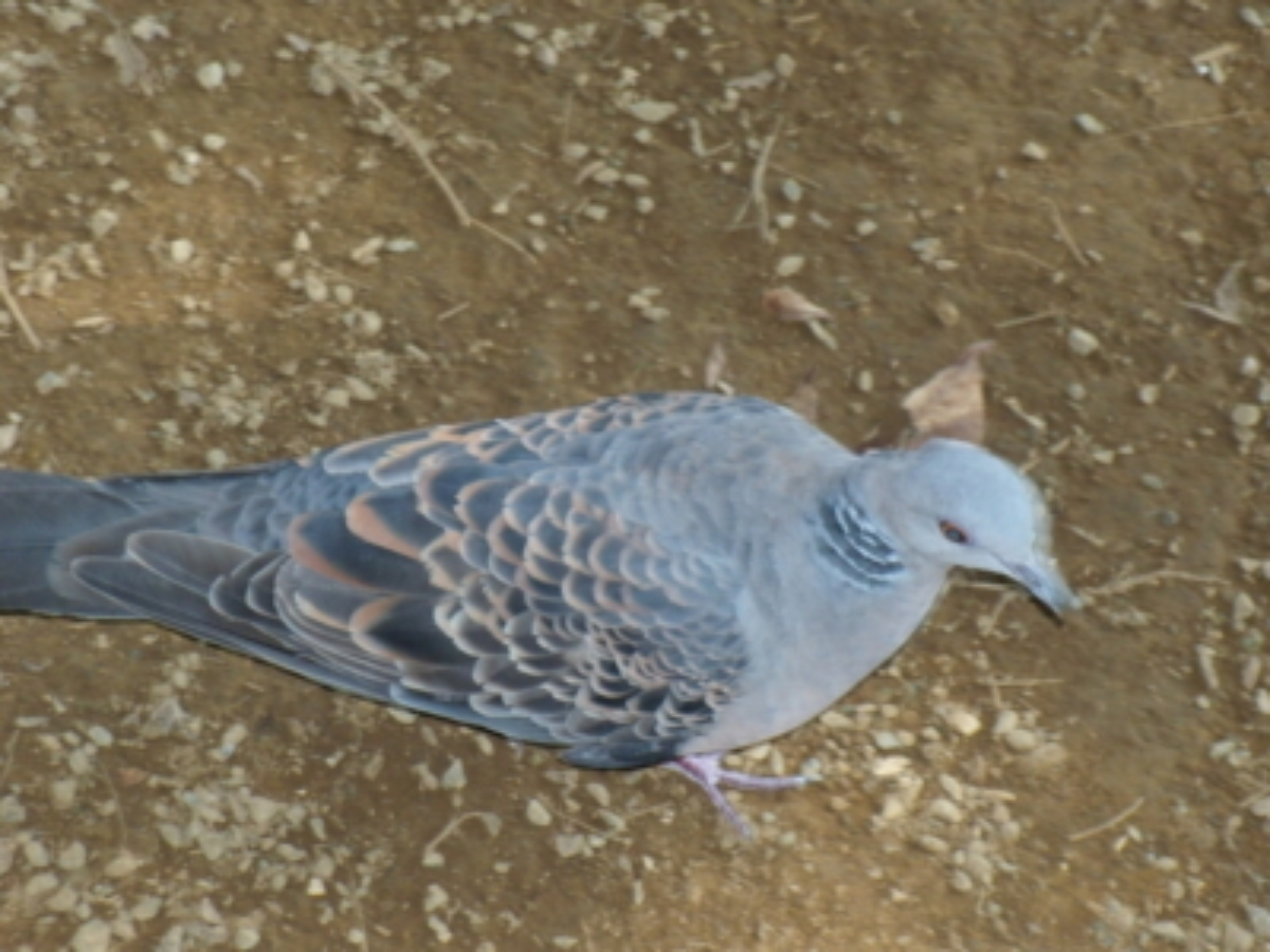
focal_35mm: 154
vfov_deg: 9.6
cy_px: 476
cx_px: 635
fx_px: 5650
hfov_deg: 12.8
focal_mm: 27.2
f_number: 4.4
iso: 320
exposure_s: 1/60
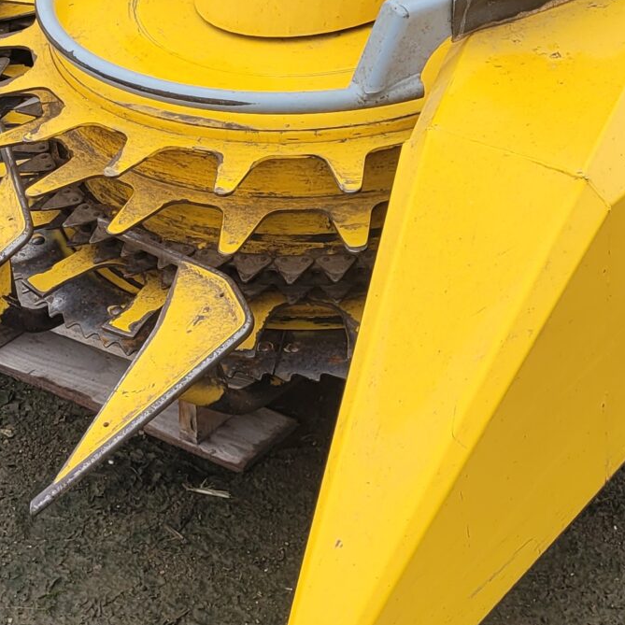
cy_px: 26
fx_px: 1798
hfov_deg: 19.5
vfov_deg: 19.3
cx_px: 134
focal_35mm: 88
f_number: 1.8
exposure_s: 1/199
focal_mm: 5.4
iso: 40
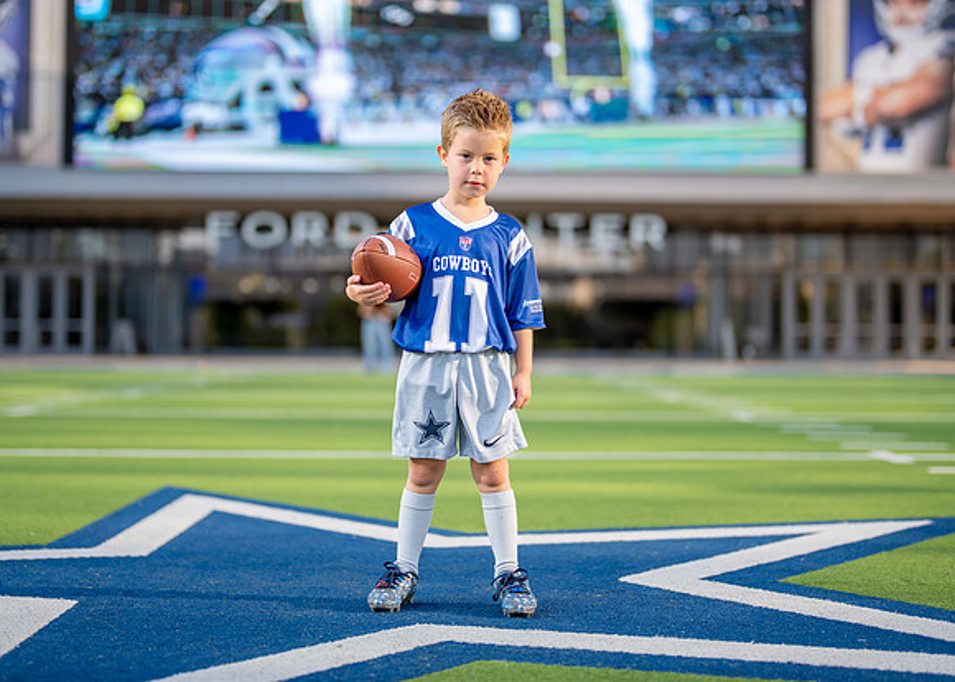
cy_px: 303
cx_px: 462
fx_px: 1712
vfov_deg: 22.5
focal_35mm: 63
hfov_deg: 31.2
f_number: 1.2
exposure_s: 1/2500
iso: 125
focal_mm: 50
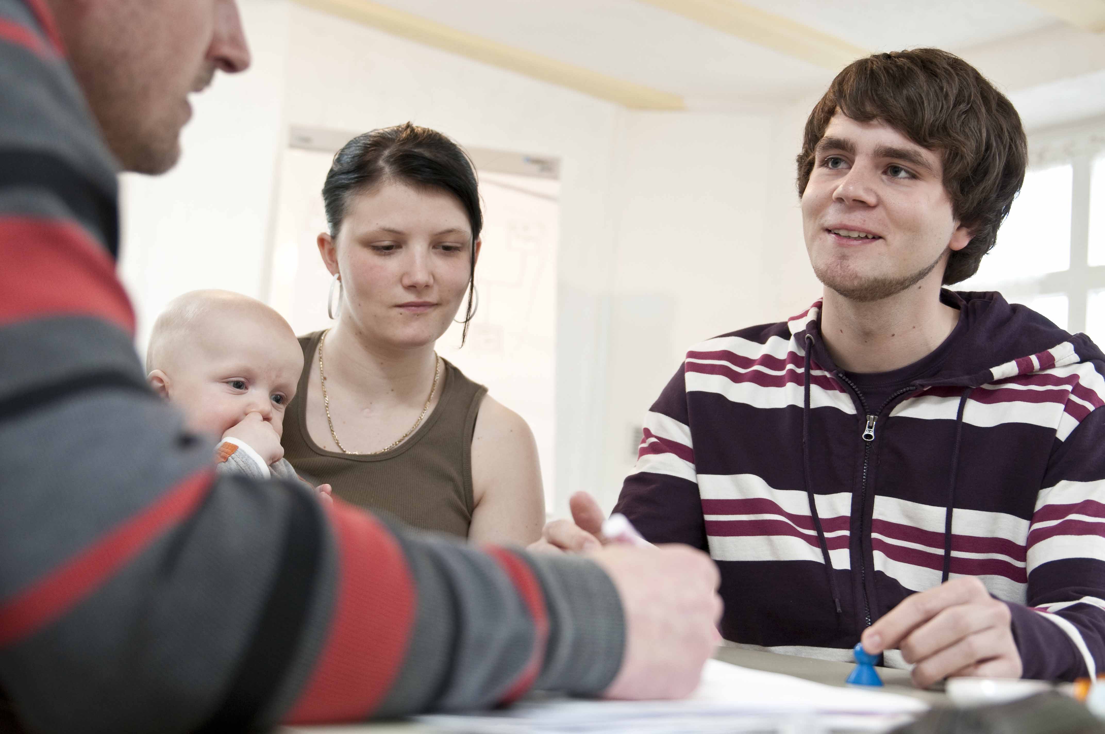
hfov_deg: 41.2
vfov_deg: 28.0
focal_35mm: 48
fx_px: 1472
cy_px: 367
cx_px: 552
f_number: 2.8
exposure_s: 1/60
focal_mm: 32
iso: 400
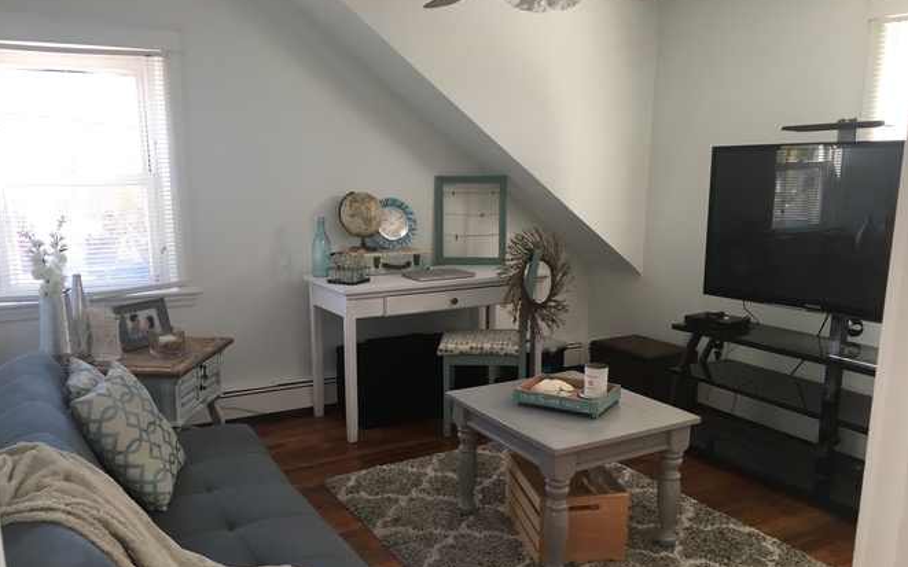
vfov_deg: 40.4
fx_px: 767
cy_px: 334
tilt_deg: -12.6
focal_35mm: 31
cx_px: 453
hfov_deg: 61.2
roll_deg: -0.3
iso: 25
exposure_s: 1/40
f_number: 2.2
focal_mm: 4.15
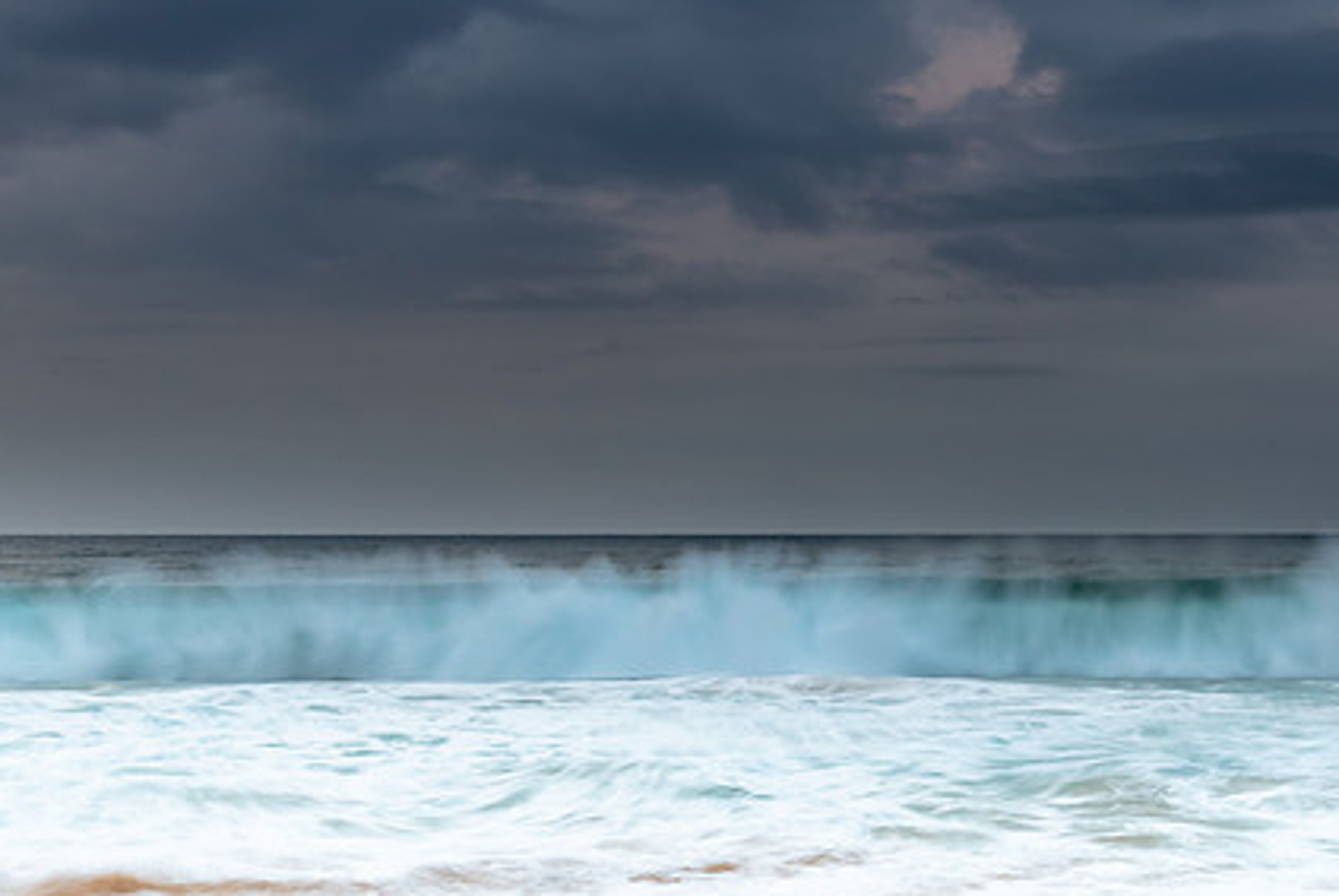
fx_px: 3053
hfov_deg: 24.7
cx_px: 801
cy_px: 486
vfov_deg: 16.7
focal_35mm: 82
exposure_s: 1/2
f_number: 5.6
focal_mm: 58
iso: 200
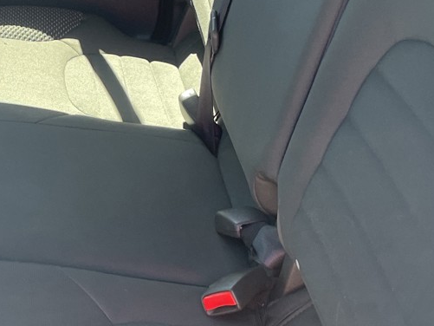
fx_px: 1041
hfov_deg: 22.6
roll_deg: +3.5
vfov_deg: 17.6
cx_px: 2
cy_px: 264
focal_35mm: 83
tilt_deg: -31.7
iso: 125
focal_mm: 4.2
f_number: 1.6
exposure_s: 1/121
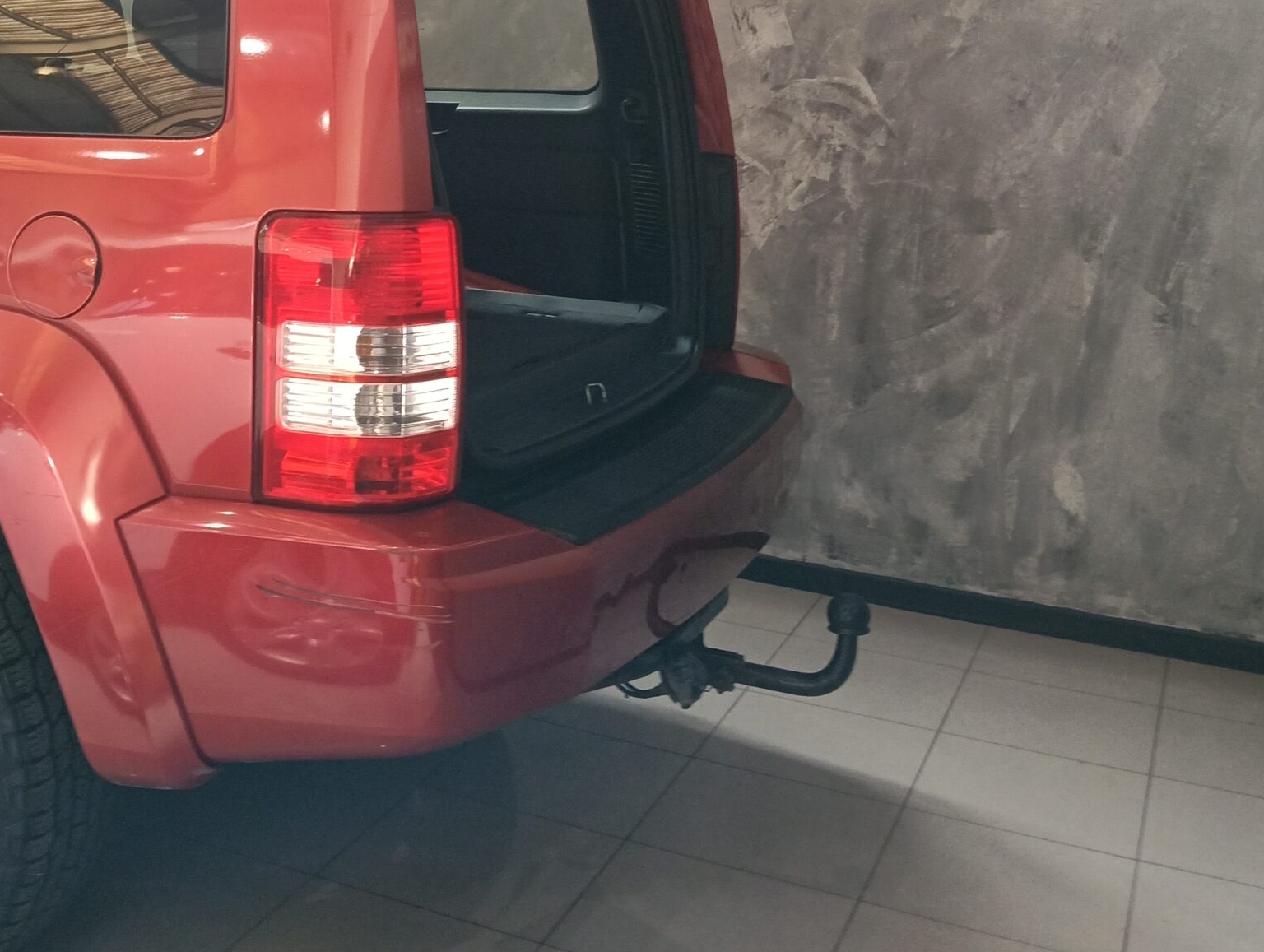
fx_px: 1646
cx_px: 364
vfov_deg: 31.4
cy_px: 188
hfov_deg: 41.1
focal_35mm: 45
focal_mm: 3.98
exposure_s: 1/33.3
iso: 250
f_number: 16
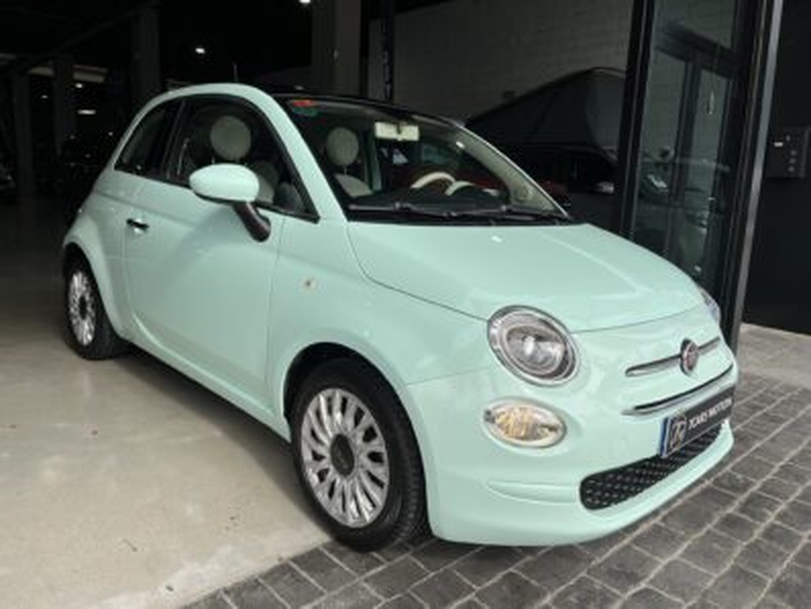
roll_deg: -1.8
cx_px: 406
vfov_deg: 53.1
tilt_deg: -10.6
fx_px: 610
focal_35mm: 26
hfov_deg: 67.3
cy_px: 304
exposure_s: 1/2222
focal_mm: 5.1
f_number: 1.6
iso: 50
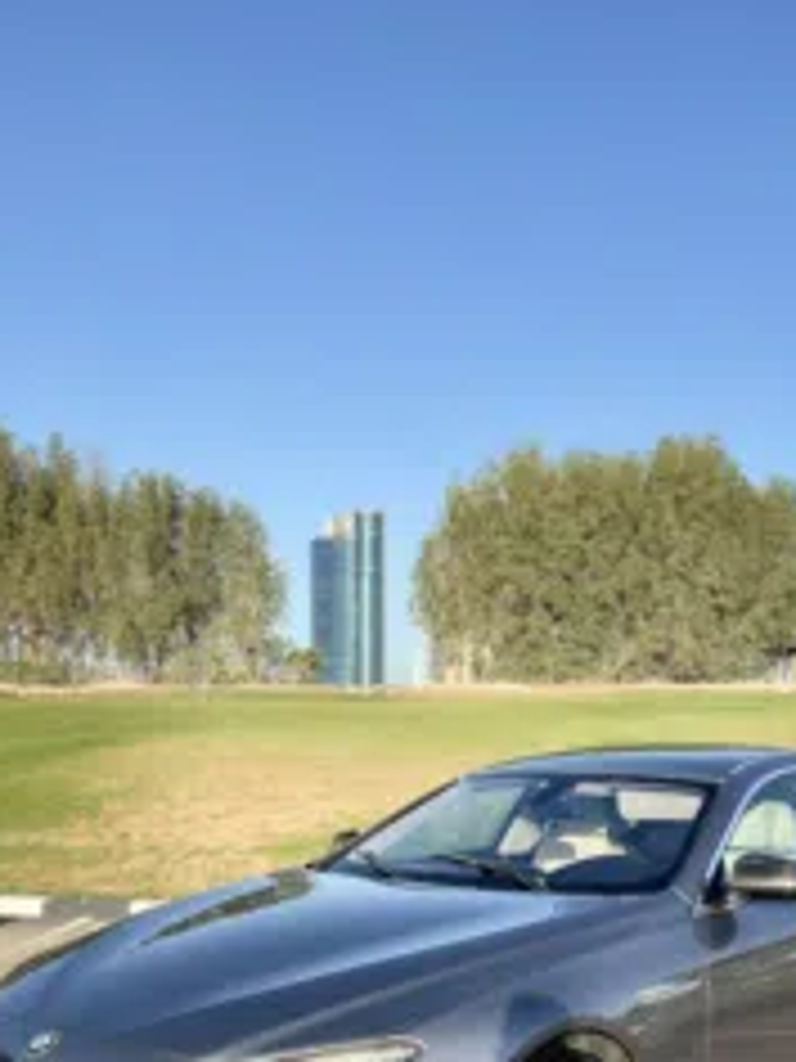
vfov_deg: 40.8
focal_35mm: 44
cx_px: 486
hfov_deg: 32.8
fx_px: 1349
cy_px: 882
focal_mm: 5.1
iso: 50
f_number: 1.6
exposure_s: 1/1580
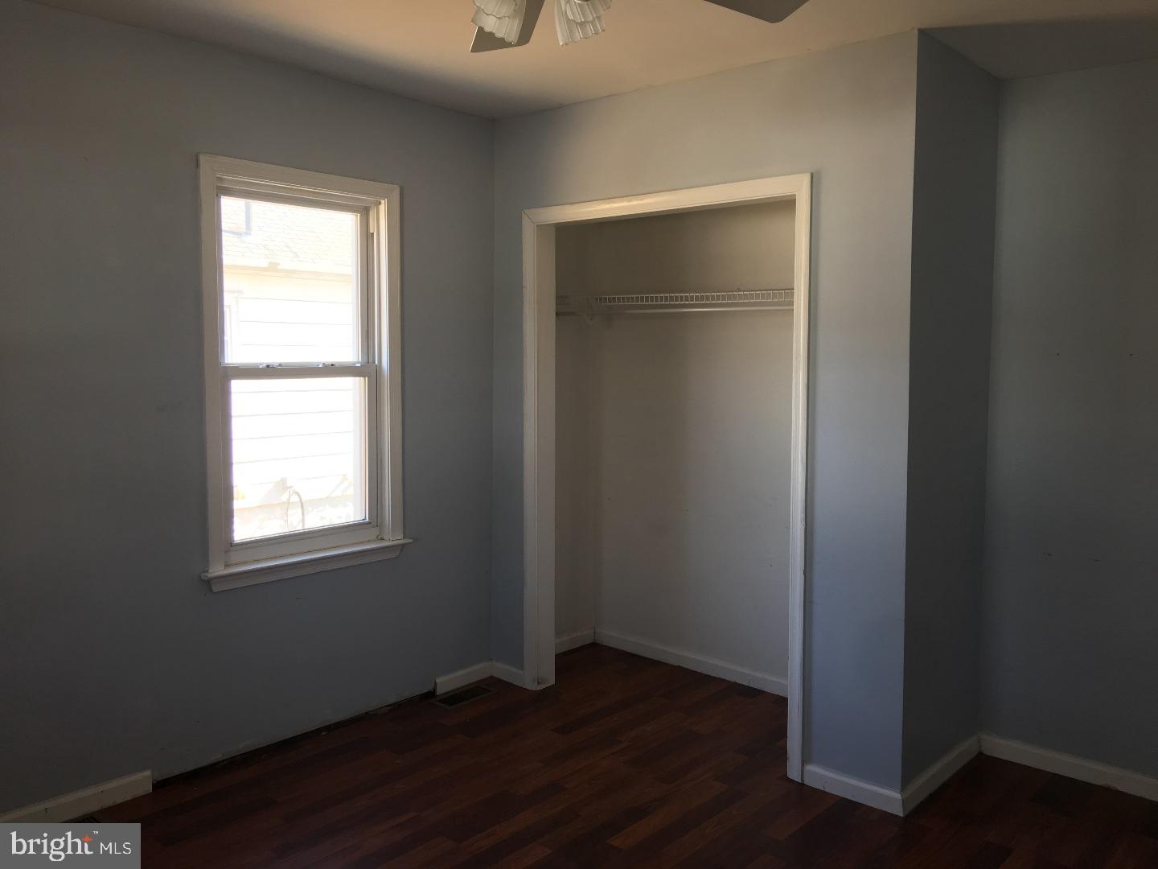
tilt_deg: -2.9
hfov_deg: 61.7
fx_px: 970
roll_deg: -0.7
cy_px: 434
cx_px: 579
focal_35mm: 29
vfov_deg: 48.2
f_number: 2.2
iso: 25
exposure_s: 1/40
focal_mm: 4.15
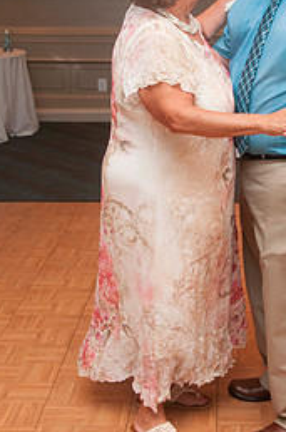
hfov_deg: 19.8
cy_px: 154
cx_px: 215
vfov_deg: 29.6
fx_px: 814
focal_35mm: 68
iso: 800
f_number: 5.6
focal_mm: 26
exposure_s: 1/60
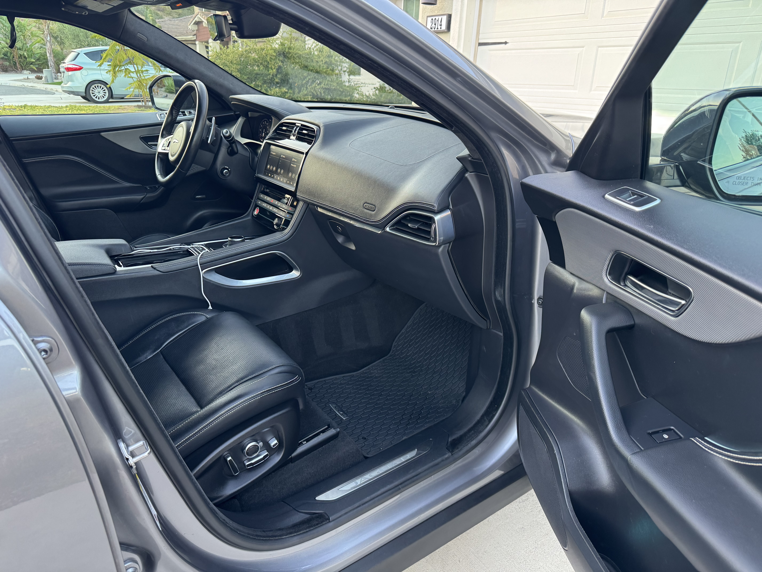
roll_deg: -3.3
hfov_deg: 71.6
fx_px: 528
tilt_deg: -19.3
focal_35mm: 24
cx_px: 381
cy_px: 286
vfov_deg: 56.8
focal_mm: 6.76
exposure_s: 1/60
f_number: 1.78
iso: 200
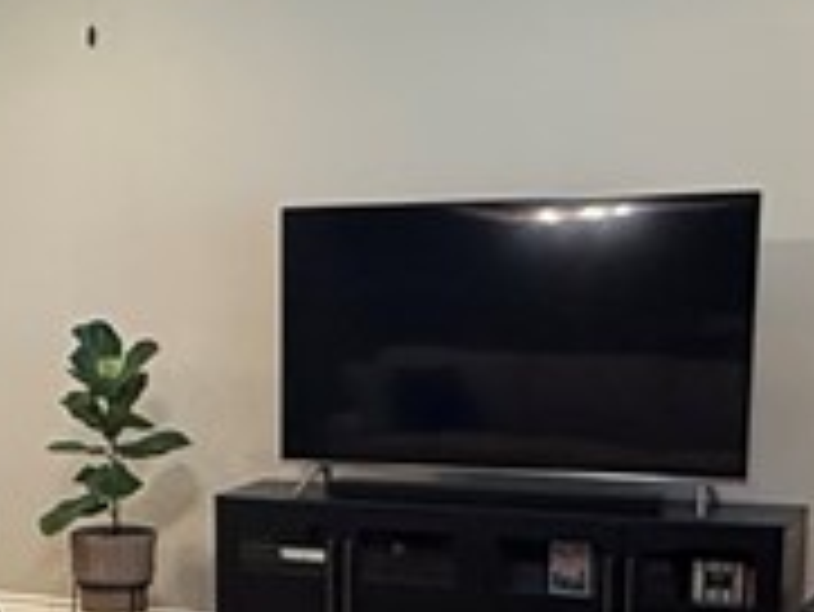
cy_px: 594
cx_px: 9
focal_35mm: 79
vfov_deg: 18.3
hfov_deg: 23.7
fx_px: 1859
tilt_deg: -10.9
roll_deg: +1.5
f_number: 2.2
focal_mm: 2.22
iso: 250
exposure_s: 1/60
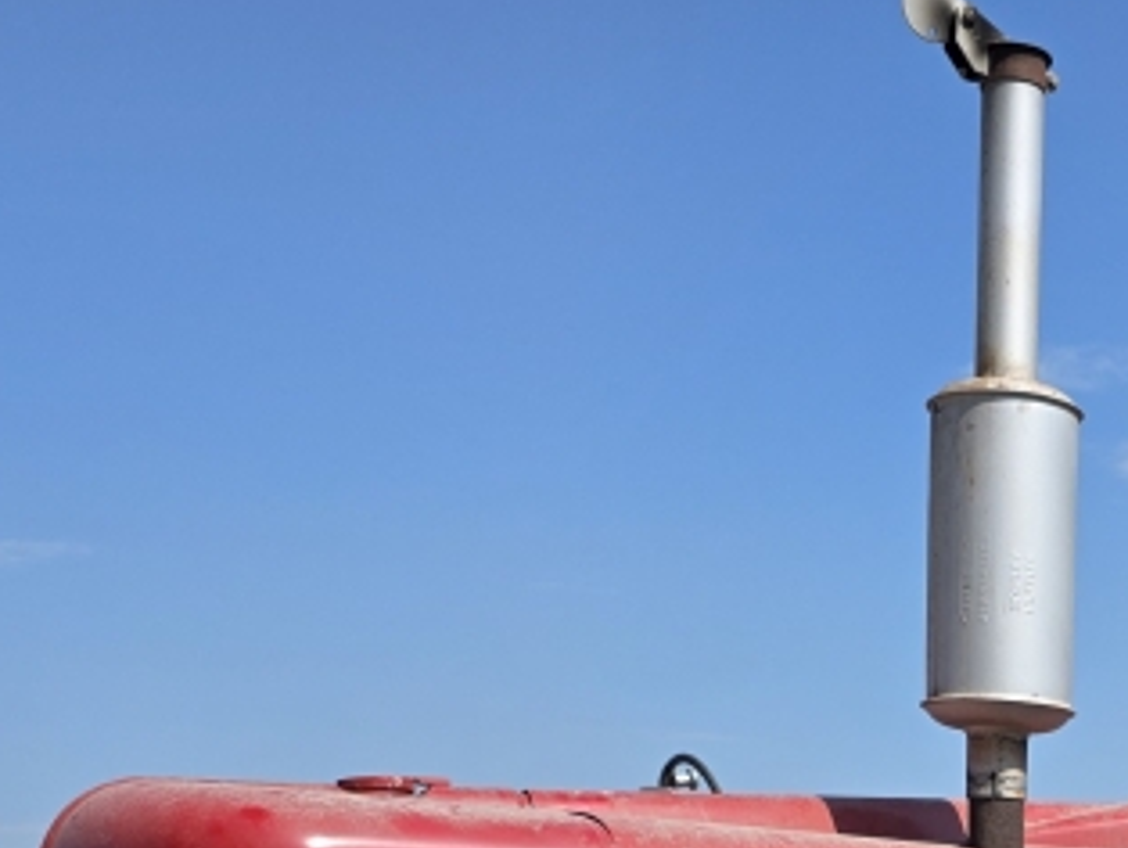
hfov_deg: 24.2
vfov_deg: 17.5
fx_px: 2446
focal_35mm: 75
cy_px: 1308
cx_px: 1254
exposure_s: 1/5296
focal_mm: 6.3
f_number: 1.7
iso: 80
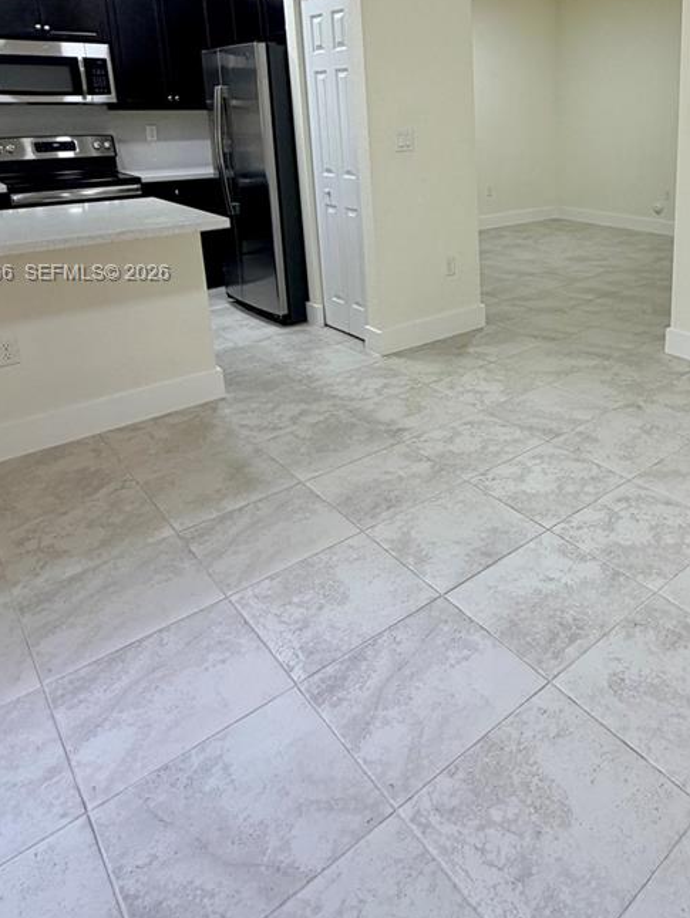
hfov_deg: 50.1
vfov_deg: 64.7
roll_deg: +0.2
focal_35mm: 26
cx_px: 546
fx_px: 691
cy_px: 274
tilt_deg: -13.6
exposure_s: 1/121
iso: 160
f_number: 2.2
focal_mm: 2.22
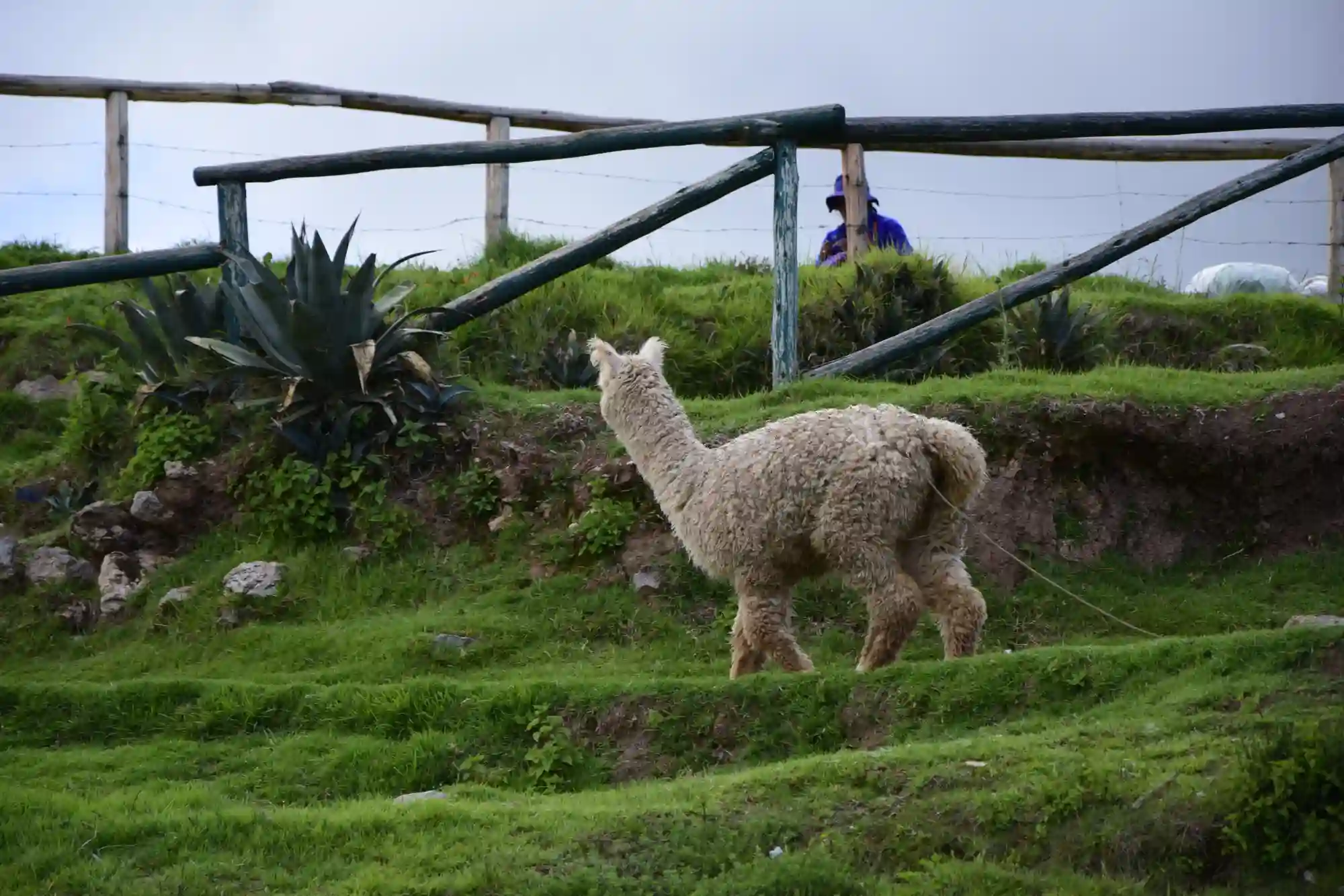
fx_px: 5879
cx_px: 672
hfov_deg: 13.0
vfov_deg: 8.7
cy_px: 448
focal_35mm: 158
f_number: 5.6
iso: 320
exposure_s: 1/250
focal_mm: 105
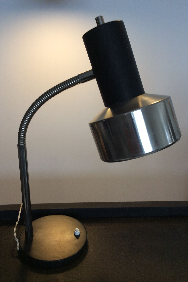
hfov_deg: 38.9
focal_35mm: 34
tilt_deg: -18.0
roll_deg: +0.0
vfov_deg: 55.8
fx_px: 266
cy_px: 138
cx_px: 89
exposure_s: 1/25
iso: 50
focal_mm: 3.3
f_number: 2.4
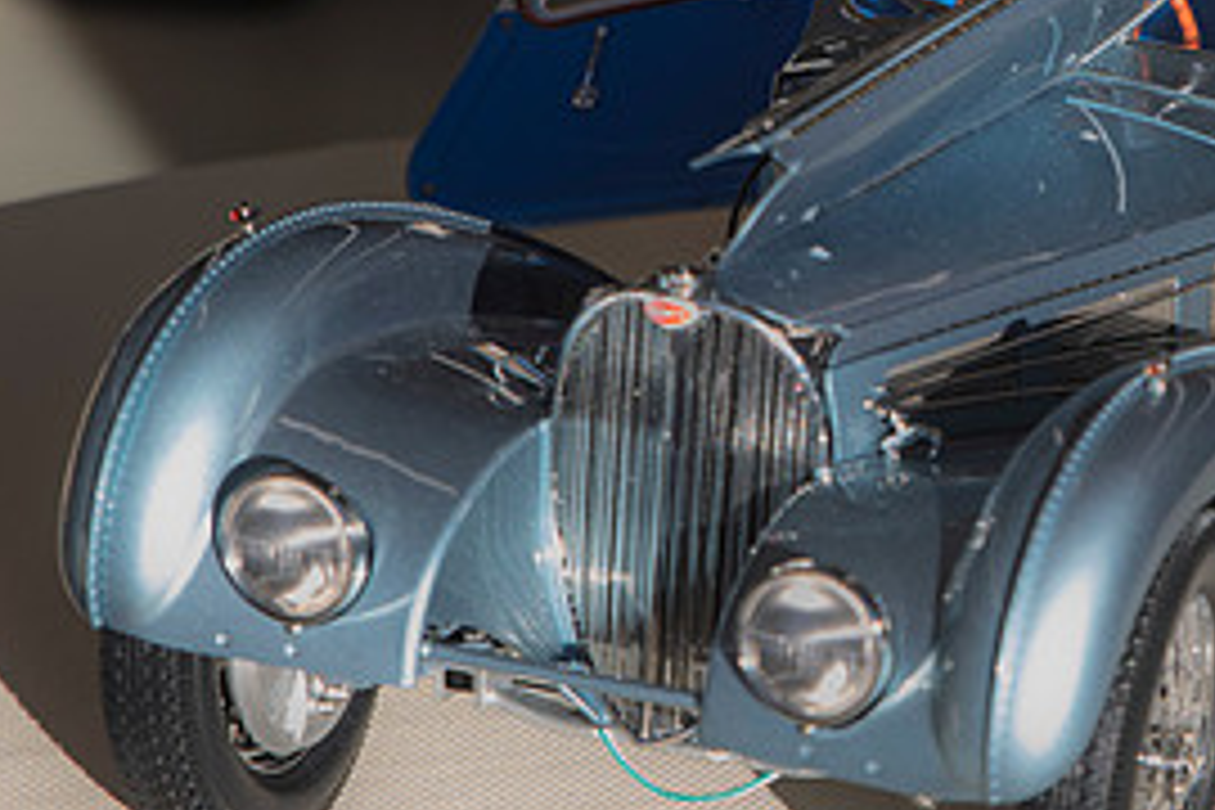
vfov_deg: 7.0
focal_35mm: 195
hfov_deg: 10.5
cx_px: 1161
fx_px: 6581
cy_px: 189
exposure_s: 1/800
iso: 800
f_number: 8
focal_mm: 70
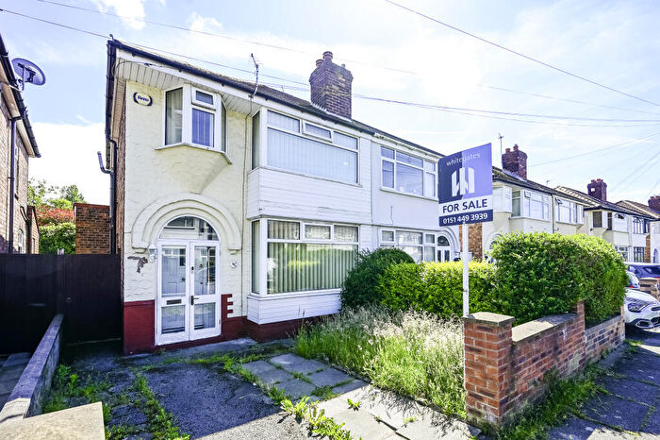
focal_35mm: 16
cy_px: 220
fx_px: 293
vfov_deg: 73.7
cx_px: 330
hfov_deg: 96.8
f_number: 6.3
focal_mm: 16
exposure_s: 1/800
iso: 320
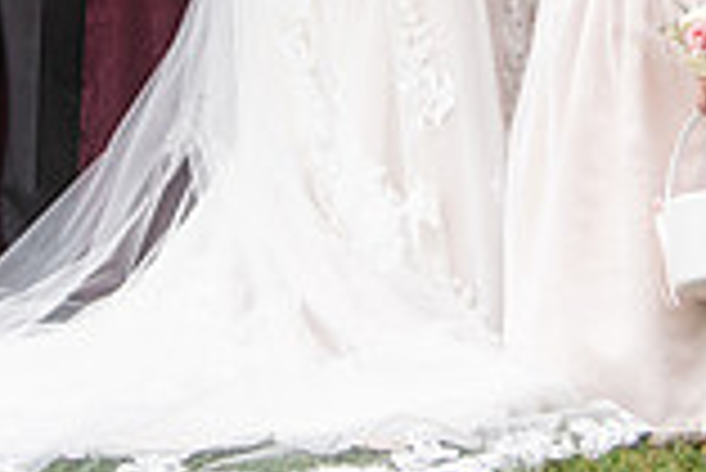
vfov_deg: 5.3
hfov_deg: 7.9
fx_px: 5064
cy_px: -294
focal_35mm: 258
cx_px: 643
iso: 200
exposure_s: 1/1000
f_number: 2.8
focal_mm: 70
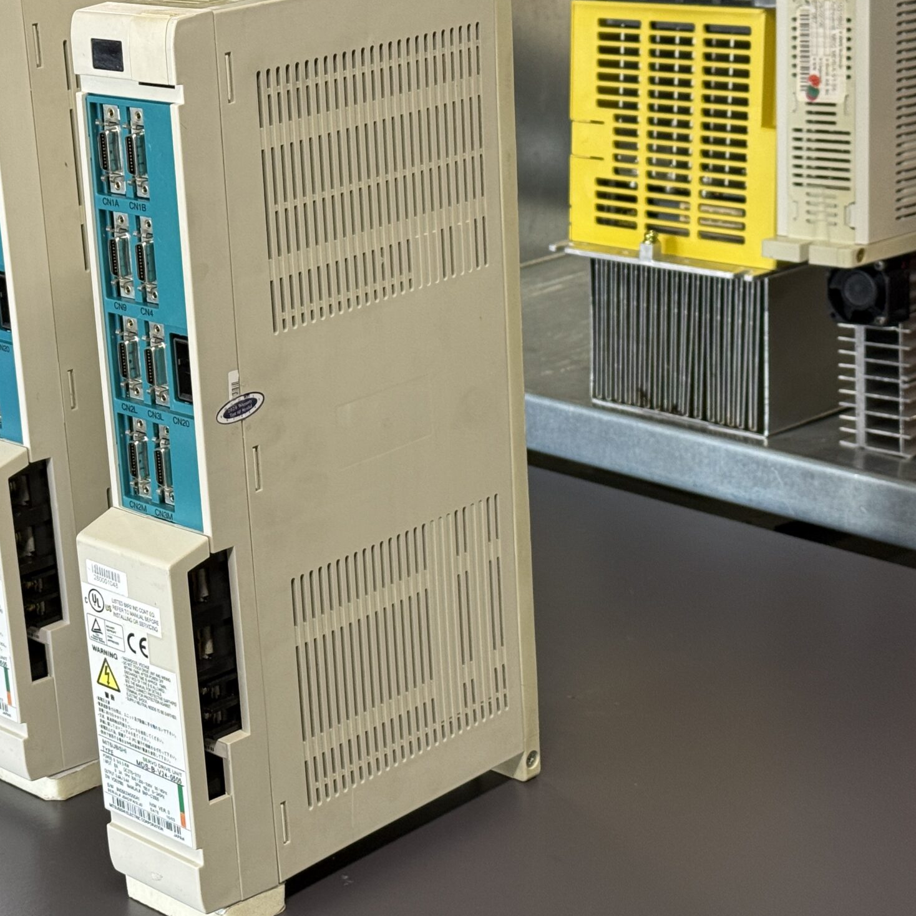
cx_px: 230
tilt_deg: -16.1
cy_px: 401
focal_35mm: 74
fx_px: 2215
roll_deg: +4.3
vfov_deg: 23.3
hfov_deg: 23.1
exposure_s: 1/50
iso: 100
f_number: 1.78
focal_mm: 6.76
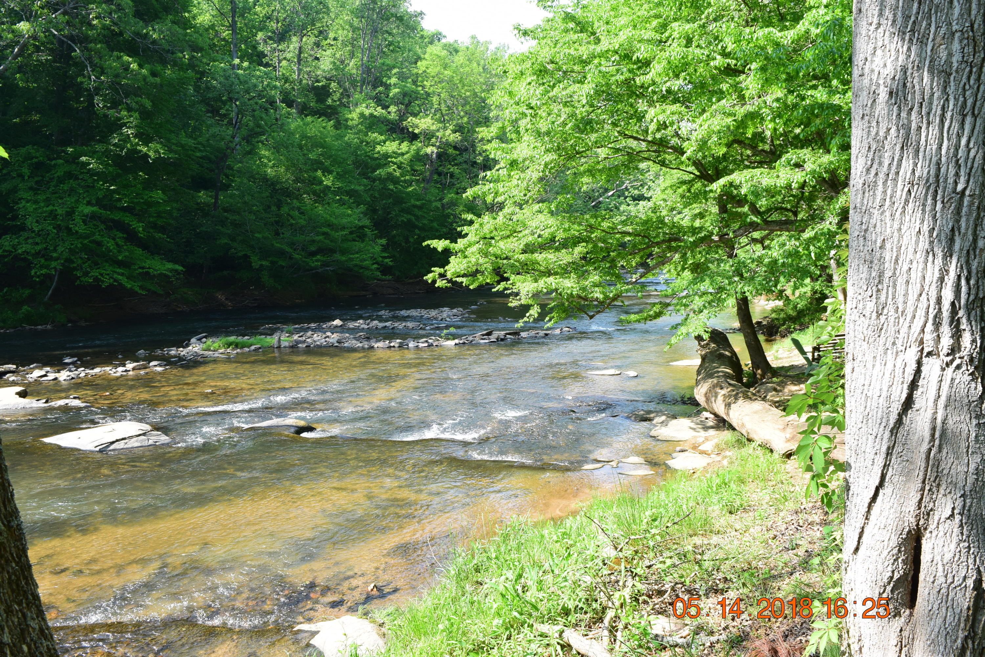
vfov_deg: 47.9
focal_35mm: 27
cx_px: 492
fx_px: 739
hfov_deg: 67.4
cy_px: 328
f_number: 10
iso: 400
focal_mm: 18
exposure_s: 1/200
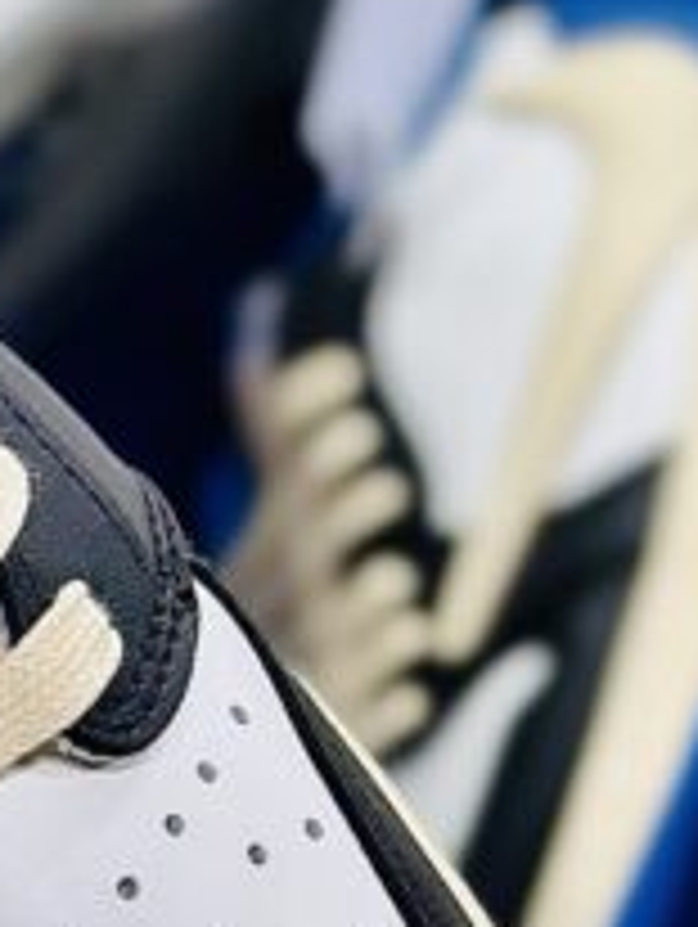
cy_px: 466
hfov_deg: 6.7
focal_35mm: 217
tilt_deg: -52.2
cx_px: -491
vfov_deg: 9.1
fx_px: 5822
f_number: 1.78
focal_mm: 6.86
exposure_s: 1/120
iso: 64
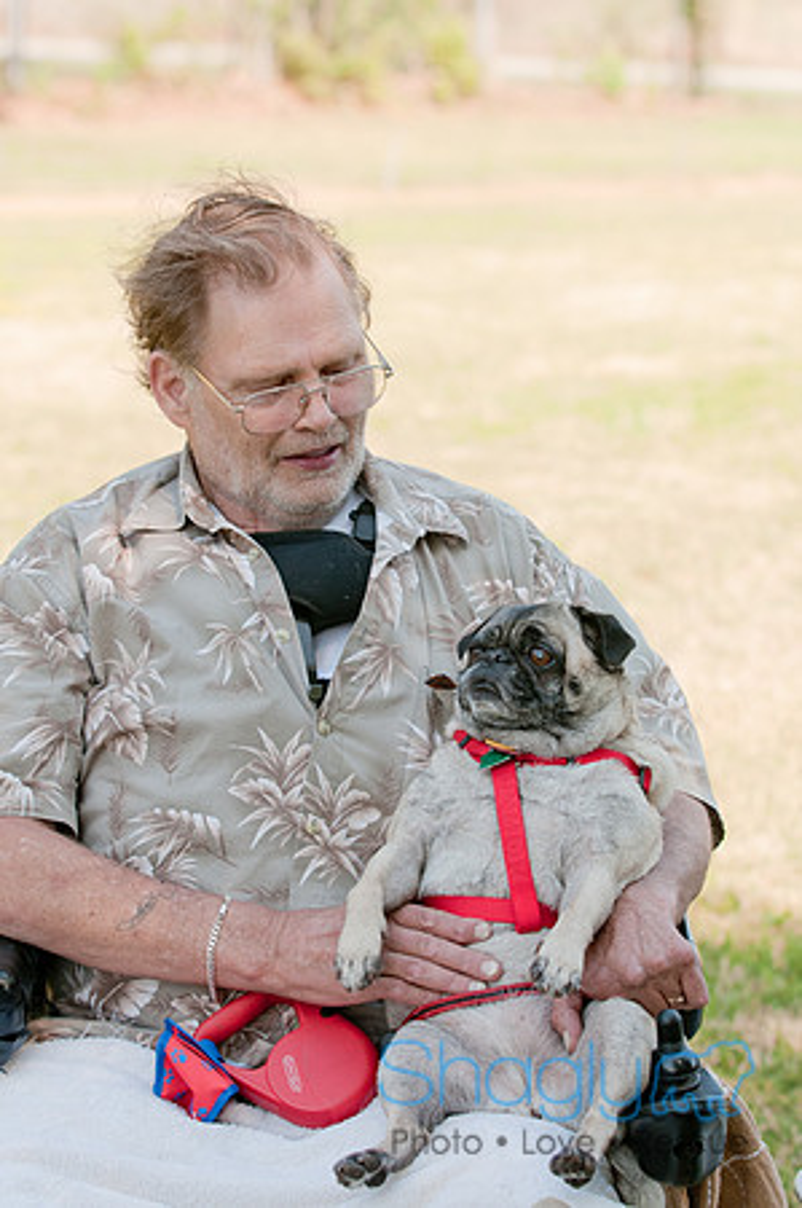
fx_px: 4019
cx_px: 401
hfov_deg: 11.4
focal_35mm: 120
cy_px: 604
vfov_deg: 17.1
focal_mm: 80
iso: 200
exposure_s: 1/320
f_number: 5
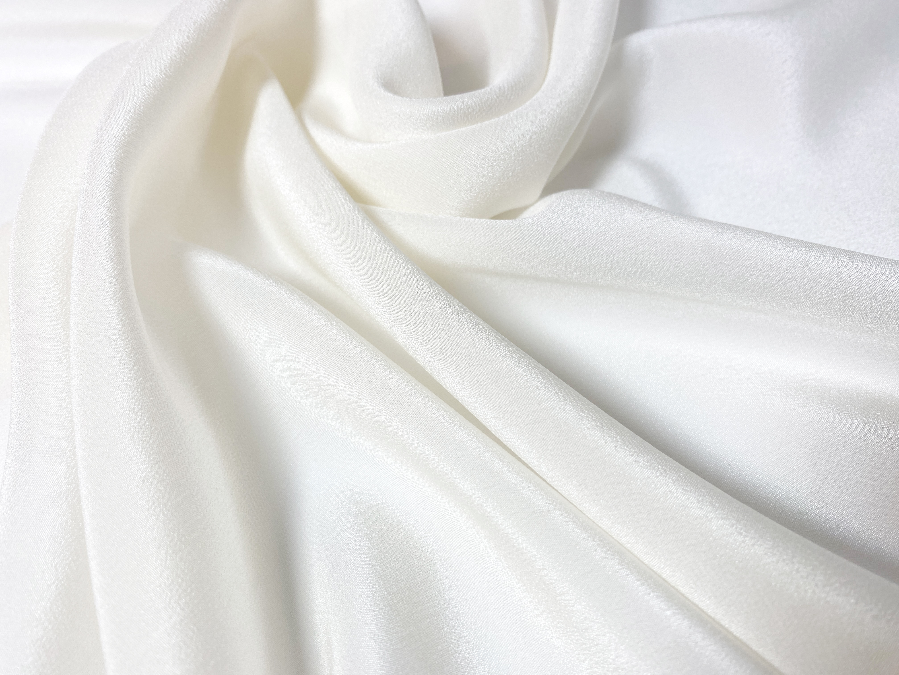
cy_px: 338
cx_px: 450
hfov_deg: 69.4
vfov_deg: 54.9
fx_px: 649
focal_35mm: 25
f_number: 1.8
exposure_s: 1/326
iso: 32
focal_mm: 4.25
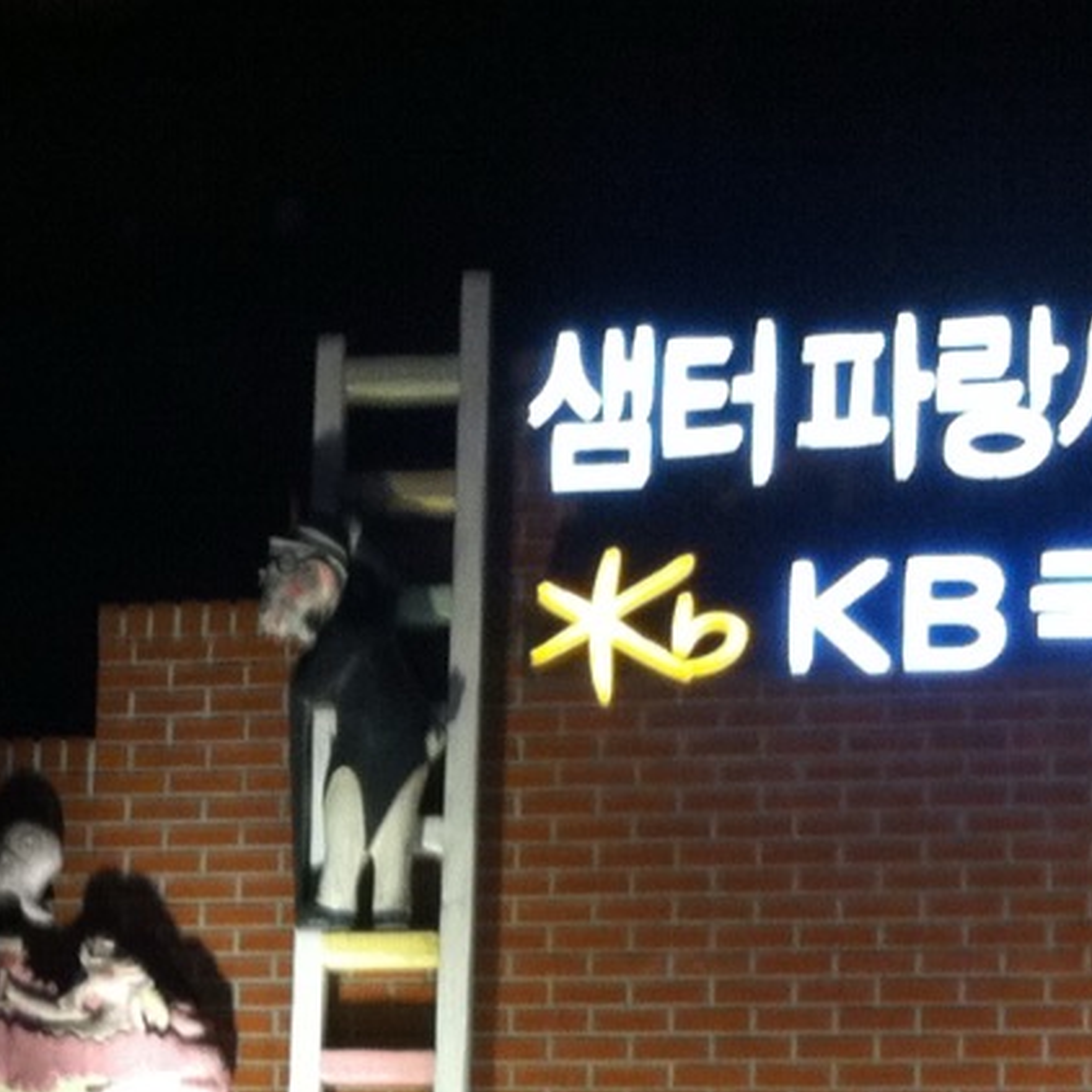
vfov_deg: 14.3
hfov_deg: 14.6
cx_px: -31
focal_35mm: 117
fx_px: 4176
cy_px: 1396
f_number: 2.8
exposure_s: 1/15
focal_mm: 3.85
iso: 160
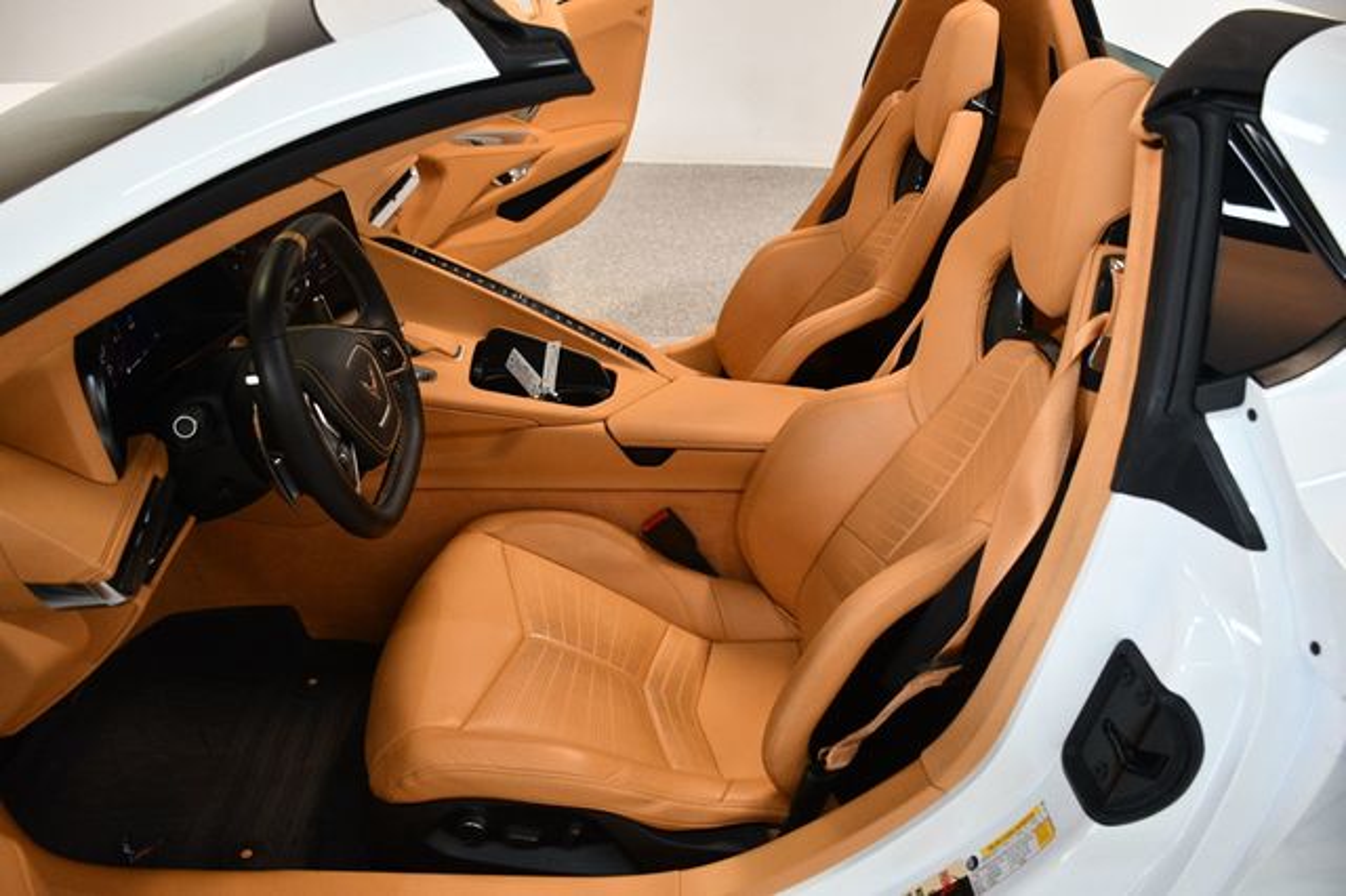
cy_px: 448
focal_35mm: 30
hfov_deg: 62.0
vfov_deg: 43.6
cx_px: 673
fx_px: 1121
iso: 1100
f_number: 3.5
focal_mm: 20
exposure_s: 1/125
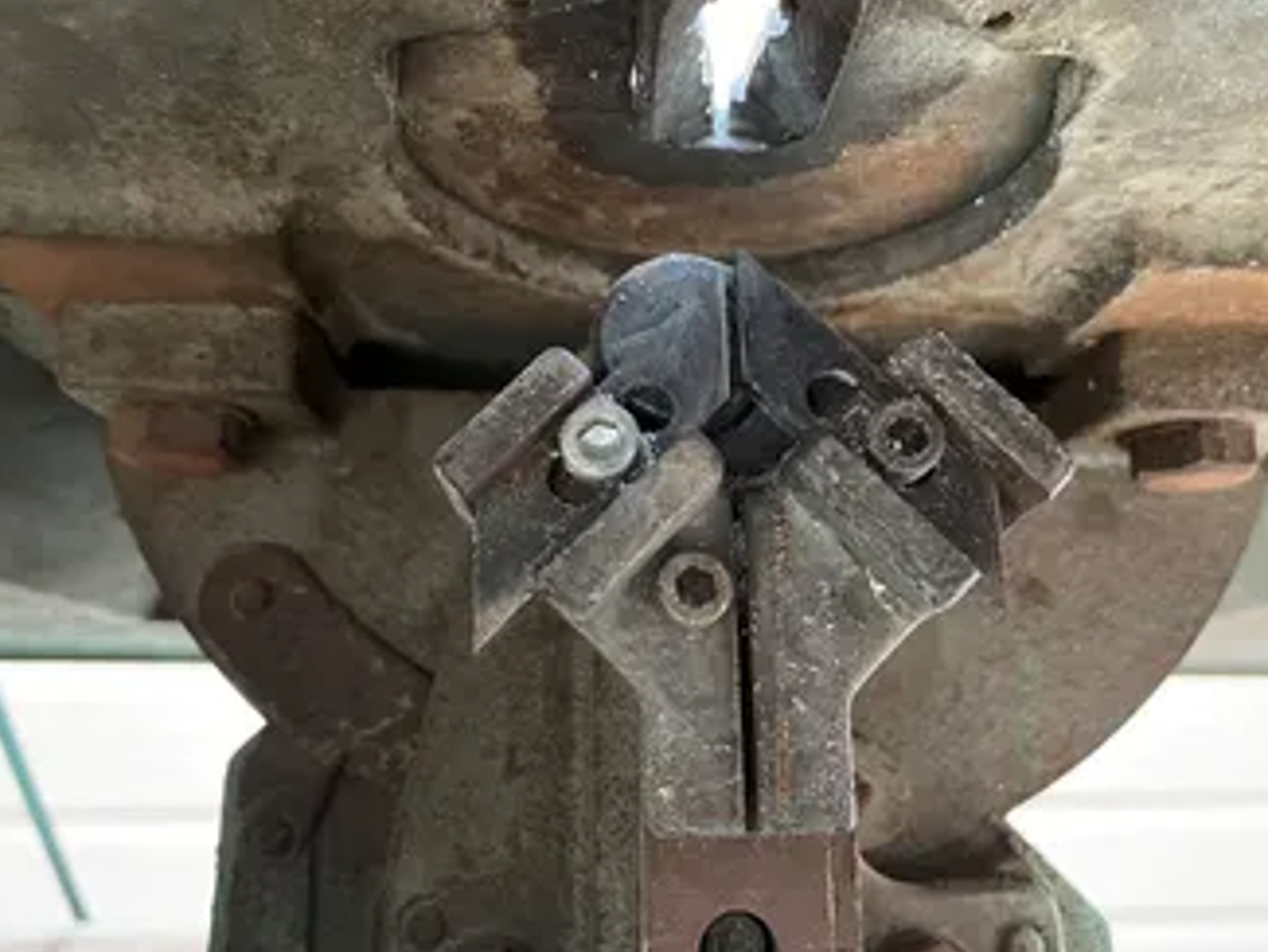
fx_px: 1173
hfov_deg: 56.8
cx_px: 652
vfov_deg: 44.2
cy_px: 460
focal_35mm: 32
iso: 800
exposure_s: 1/30
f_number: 1.6
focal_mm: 4.2
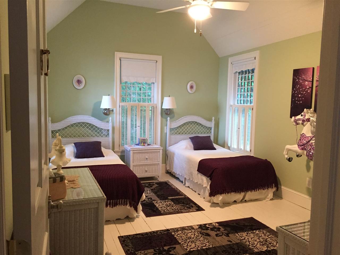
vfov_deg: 48.2
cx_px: 170
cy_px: 128
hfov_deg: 61.7
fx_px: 285
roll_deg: -1.7
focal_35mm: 29
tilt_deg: -5.0
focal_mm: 4.15
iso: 250
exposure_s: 1/17
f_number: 2.2
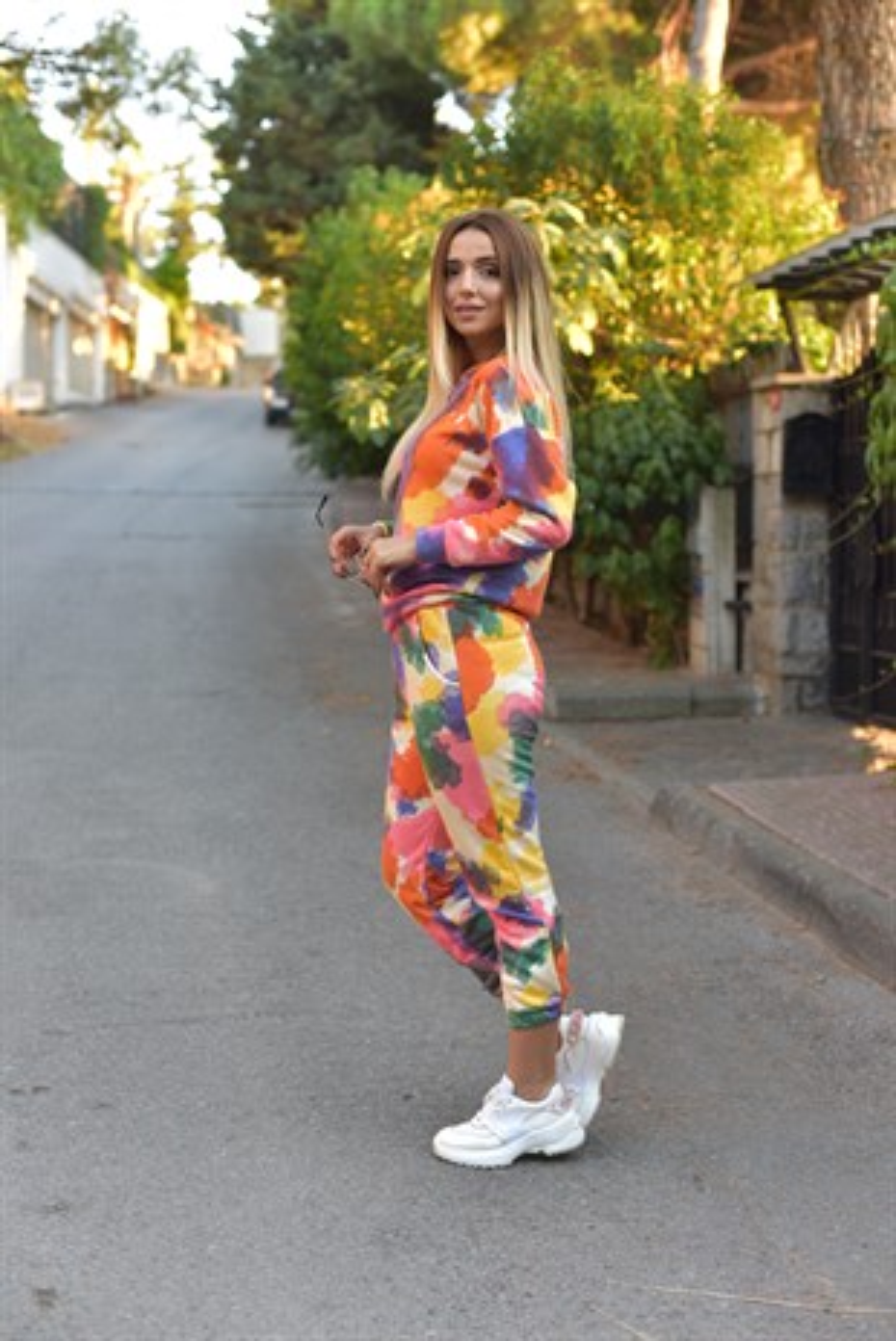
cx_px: 448
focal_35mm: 50
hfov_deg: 27.0
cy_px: 670
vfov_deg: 39.6
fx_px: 1864
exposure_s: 1/500
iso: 1000
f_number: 3.2
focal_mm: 50
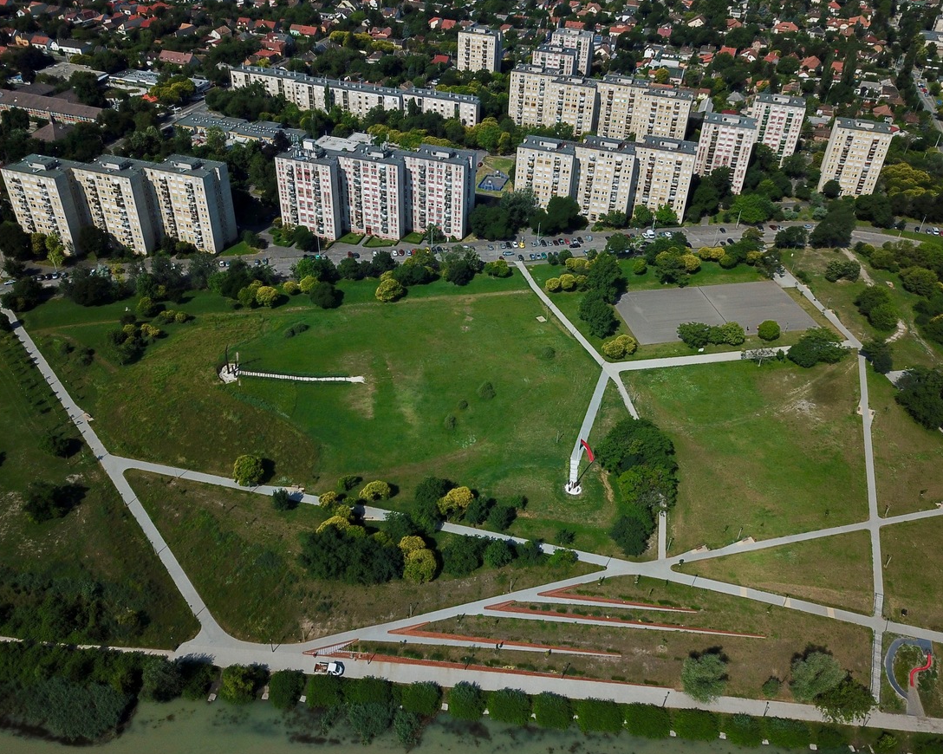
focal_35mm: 28
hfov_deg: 62.2
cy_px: 377
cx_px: 465
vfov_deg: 51.5
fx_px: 781
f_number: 2.2
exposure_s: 1/4115
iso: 100
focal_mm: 4.73
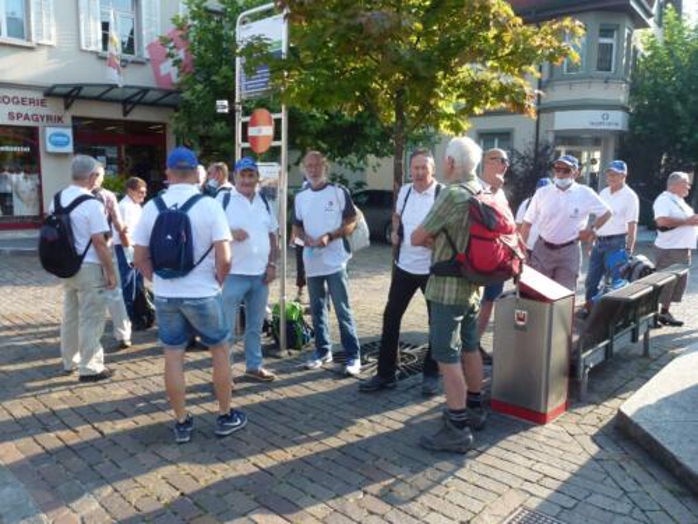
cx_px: 349
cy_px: 262
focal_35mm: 26
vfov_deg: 53.1
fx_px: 524
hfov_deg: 67.3
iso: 100
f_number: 4
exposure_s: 1/200
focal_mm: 4.7
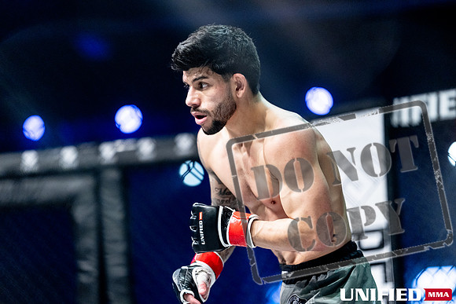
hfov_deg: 13.7
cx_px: 228
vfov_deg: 9.2
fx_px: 1900
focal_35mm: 150
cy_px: 152
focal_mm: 150
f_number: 2
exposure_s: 1/1250
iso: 3200
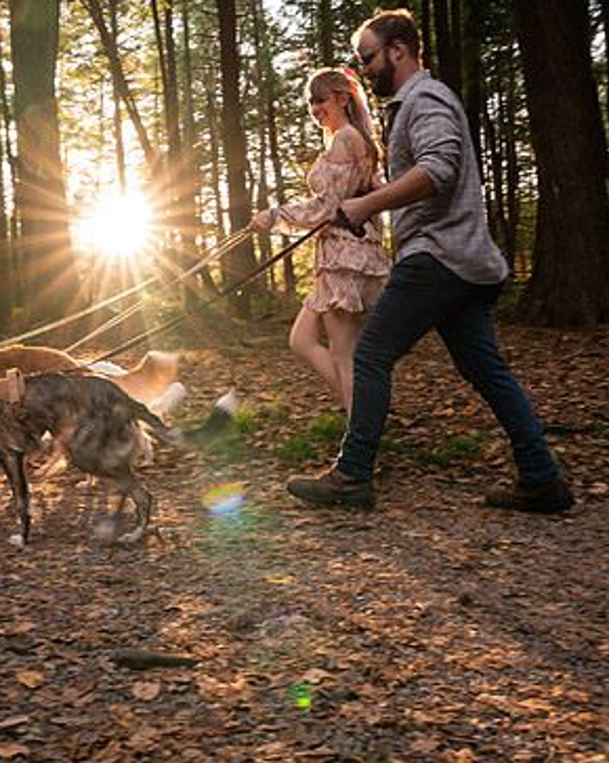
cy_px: 386
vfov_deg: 50.3
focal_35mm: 36
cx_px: 183
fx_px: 812
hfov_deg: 40.4
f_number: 8
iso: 1600
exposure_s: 1/60
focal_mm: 24
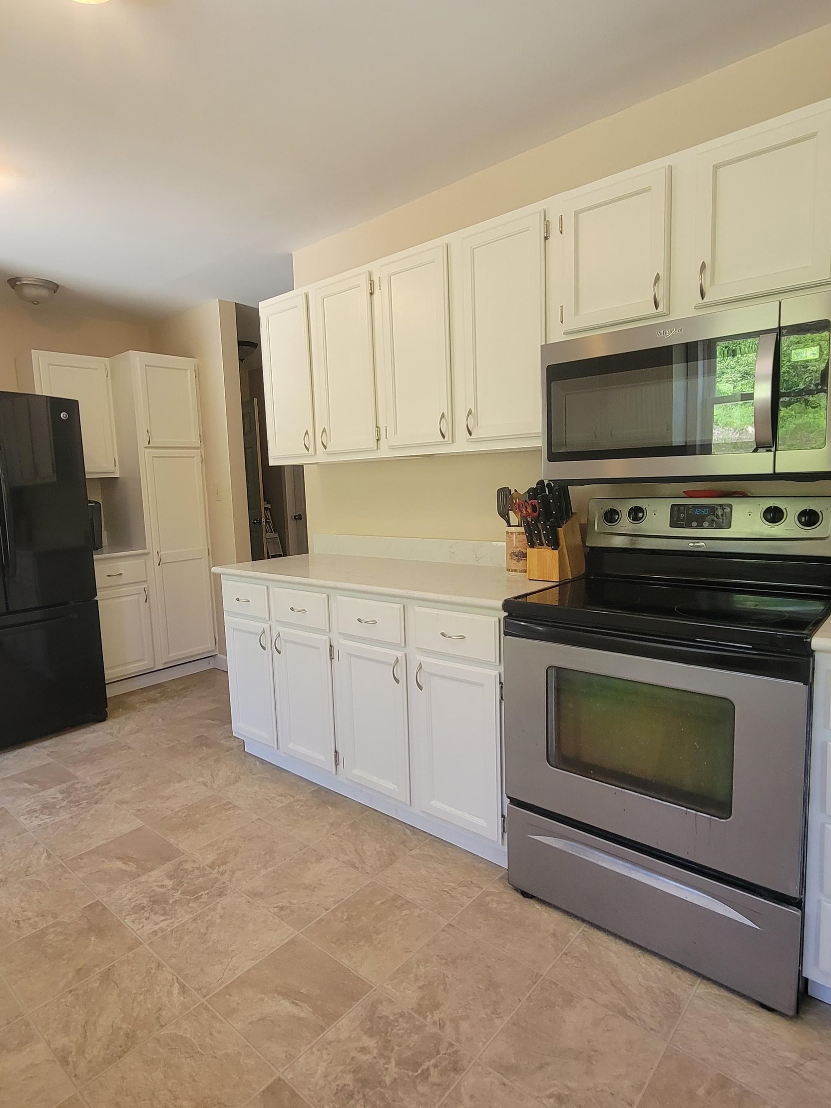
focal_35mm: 18
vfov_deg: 87.8
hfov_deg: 71.5
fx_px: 576
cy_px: 558
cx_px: 385
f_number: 2.2
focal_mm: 2.2
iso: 160
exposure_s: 1/60
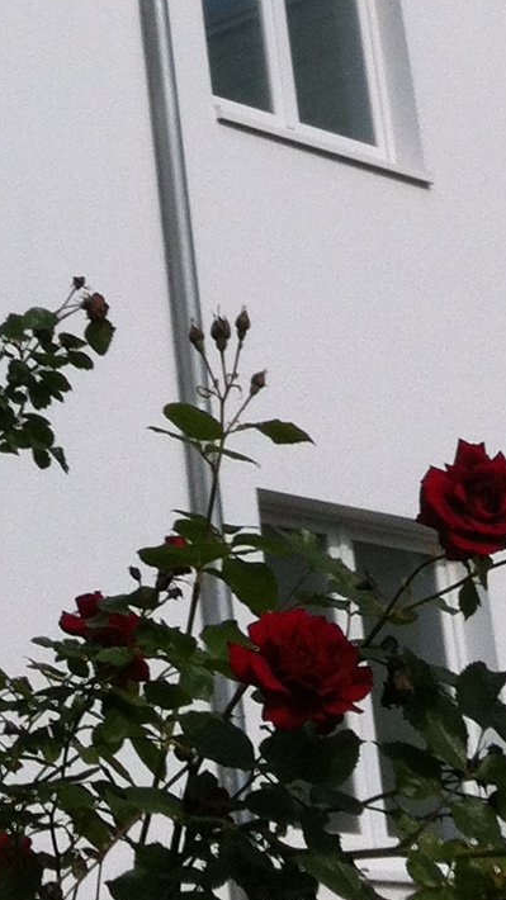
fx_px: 3318
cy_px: -541
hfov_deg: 8.6
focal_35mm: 139
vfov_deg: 14.2
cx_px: -63
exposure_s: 1/3352
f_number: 2.8
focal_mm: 3.85
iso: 80
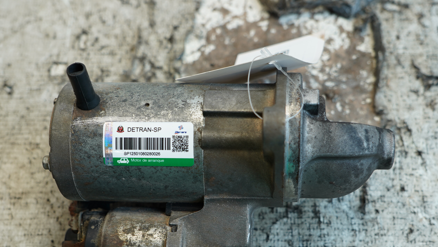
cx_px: 207
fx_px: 581
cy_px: 171
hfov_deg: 41.3
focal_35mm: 50
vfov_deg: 23.8
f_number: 4
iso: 160
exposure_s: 1/60
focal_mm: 27
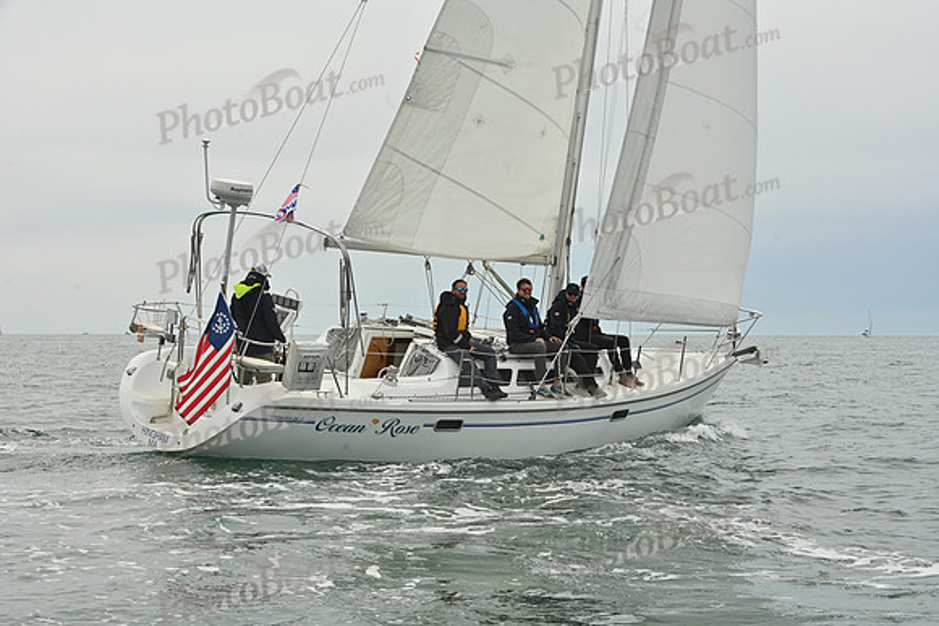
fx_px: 1826
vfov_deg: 19.5
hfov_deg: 28.8
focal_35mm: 70
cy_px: 313
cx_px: 470
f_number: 11
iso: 320
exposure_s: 1/800
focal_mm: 70
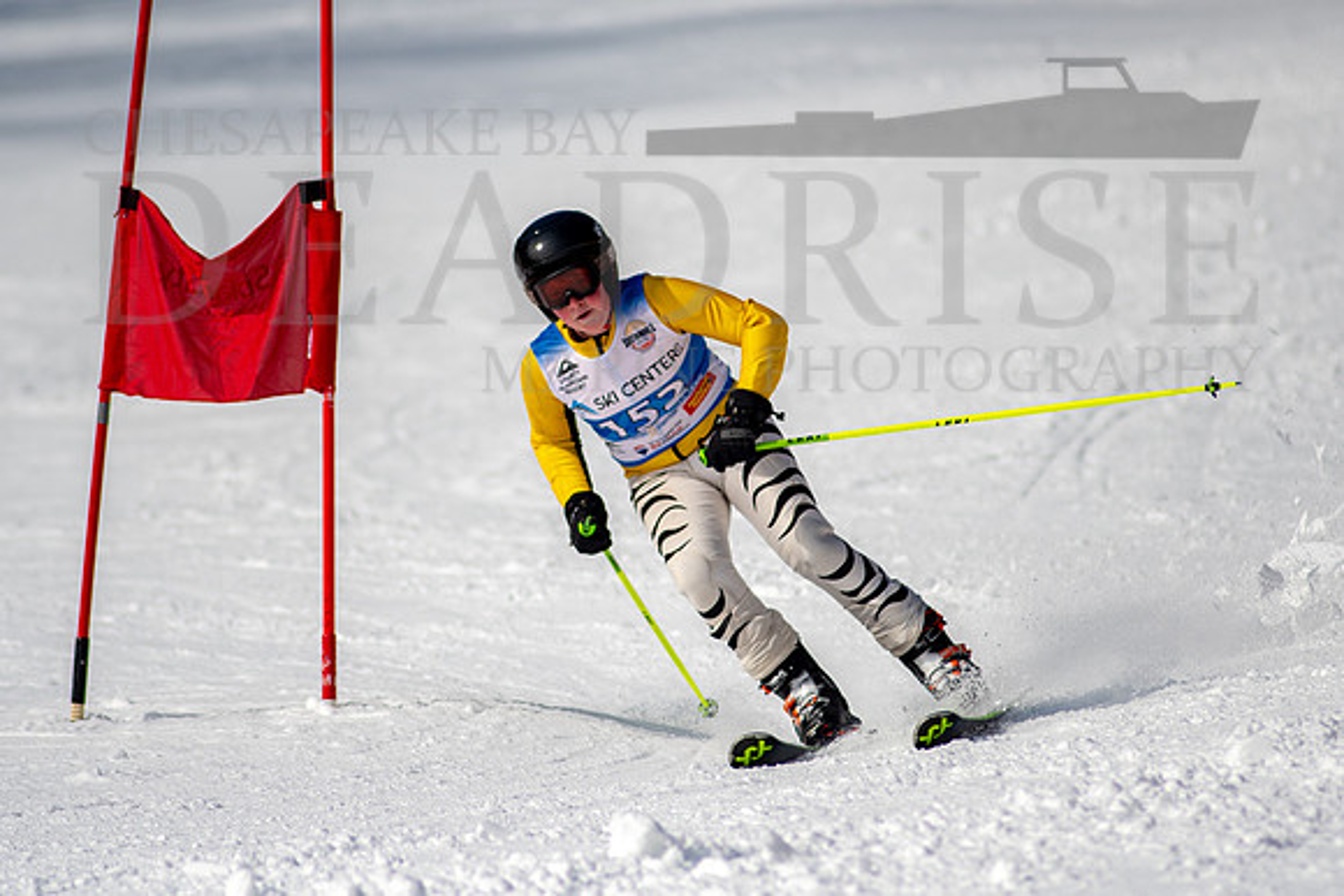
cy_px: 393
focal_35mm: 531
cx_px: 663
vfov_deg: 2.6
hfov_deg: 3.9
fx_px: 19845
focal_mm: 300
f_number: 2.8
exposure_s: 1/6400
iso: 100
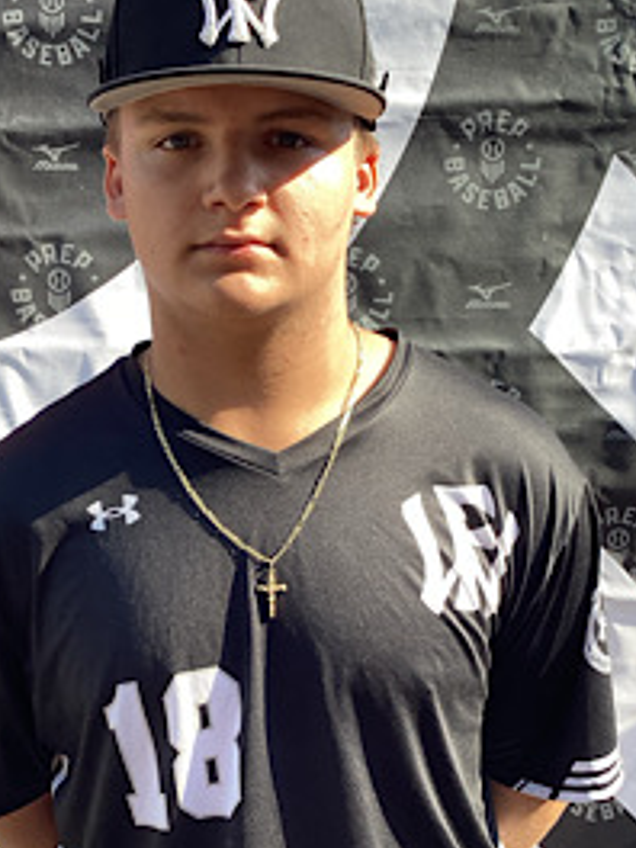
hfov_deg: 30.9
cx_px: 283
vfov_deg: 40.2
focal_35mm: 47
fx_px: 1151
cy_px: 524
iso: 25
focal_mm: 3.3
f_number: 2.4
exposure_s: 1/326
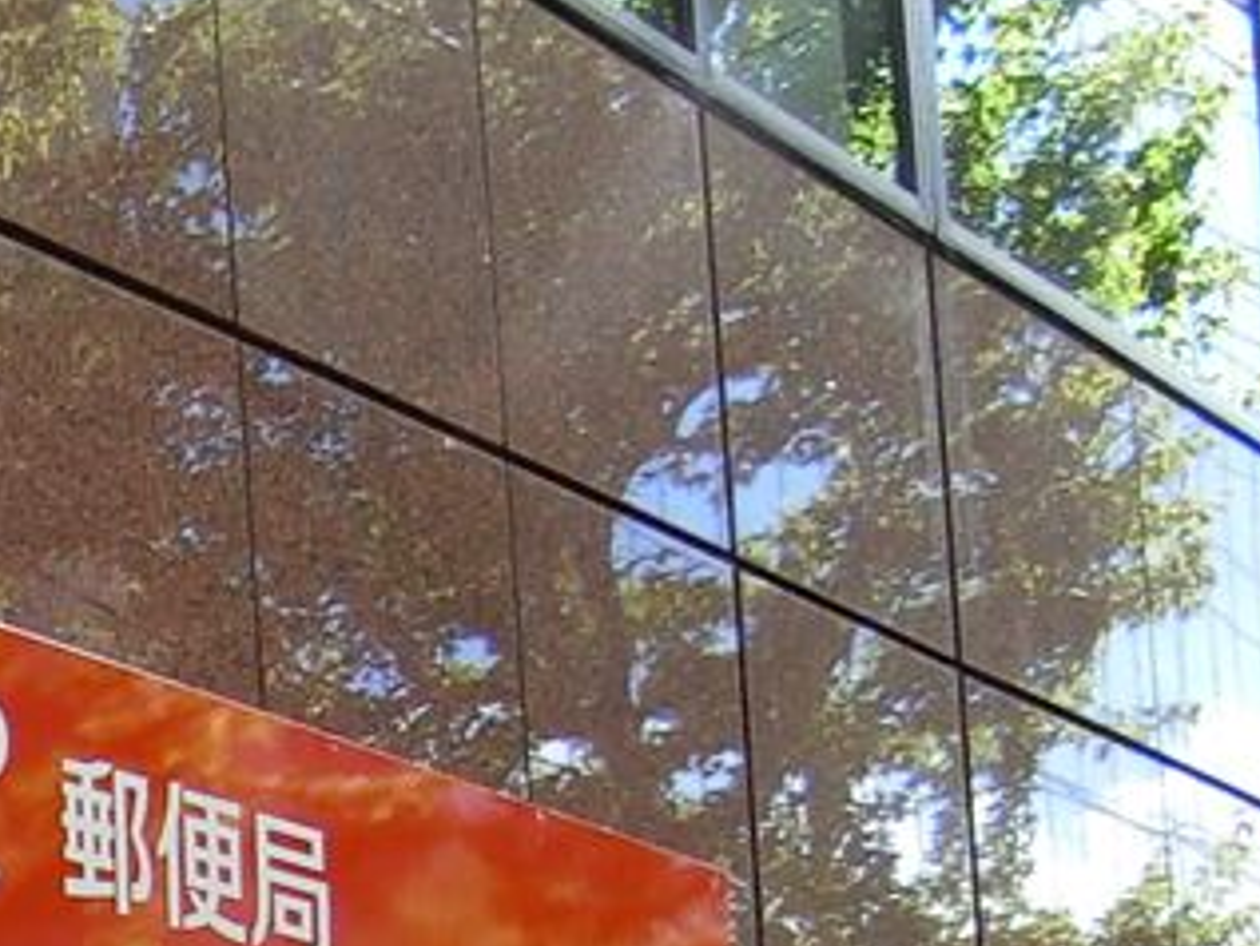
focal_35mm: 96
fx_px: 3496
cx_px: -1029
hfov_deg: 16.8
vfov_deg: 13.3
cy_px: 1900
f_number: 2.7
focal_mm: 4.06
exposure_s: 1/200
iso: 80
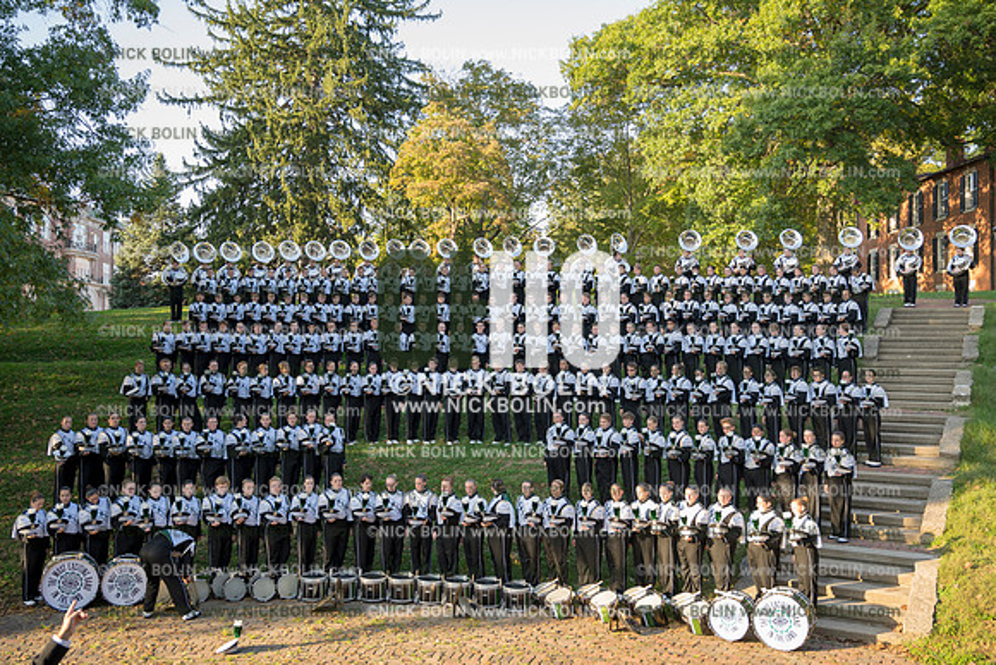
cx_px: 498
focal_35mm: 33
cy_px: 332
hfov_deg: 57.2
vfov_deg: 40.0
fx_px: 913
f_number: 4
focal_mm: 33
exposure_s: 1/100
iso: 125
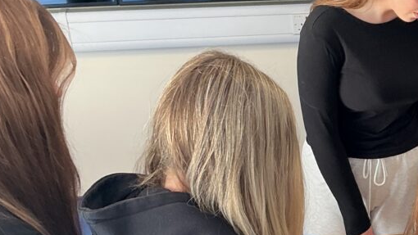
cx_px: 416
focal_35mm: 78
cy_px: 160
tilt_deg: -27.1
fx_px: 865
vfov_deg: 15.5
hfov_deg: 25.8
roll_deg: -0.4
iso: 40
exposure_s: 1/120
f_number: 1.8
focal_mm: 3
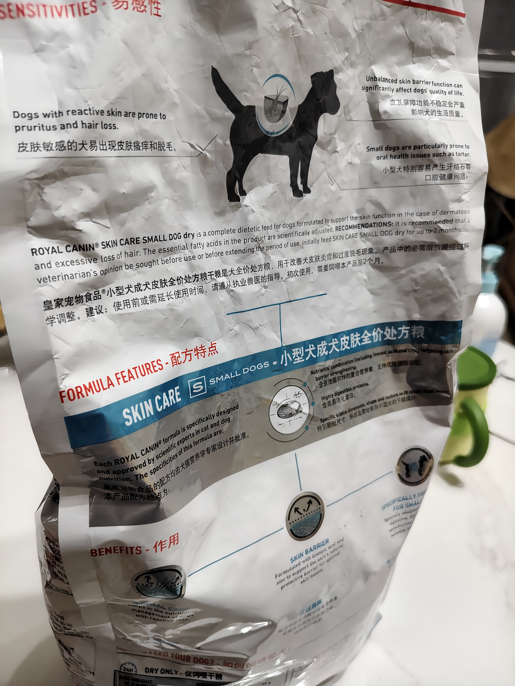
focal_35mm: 23
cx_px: 258
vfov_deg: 73.9
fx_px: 456
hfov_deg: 58.9
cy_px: 343
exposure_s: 1/50
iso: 992
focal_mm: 5.56
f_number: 1.88
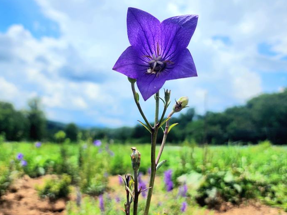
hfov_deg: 58.4
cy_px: 90
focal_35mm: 31
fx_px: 257
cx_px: 142
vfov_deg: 45.3
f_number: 1.8
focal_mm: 6.4
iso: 12
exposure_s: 1/2500
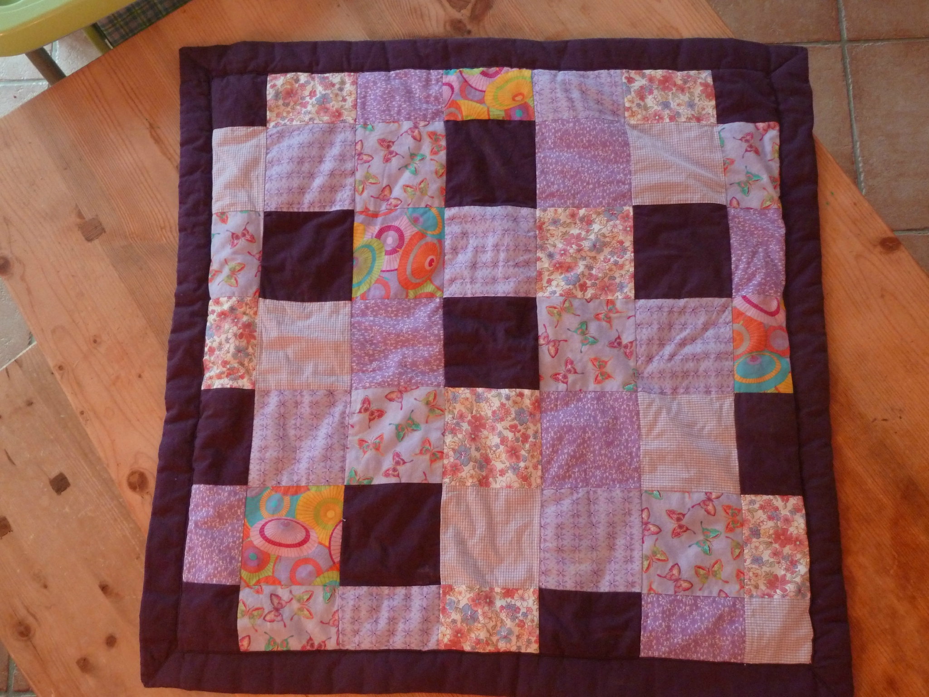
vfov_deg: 38.7
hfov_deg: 50.1
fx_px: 993
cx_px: 464
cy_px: 348
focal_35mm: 37
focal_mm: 6.1
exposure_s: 1/13
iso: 400
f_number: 3.6
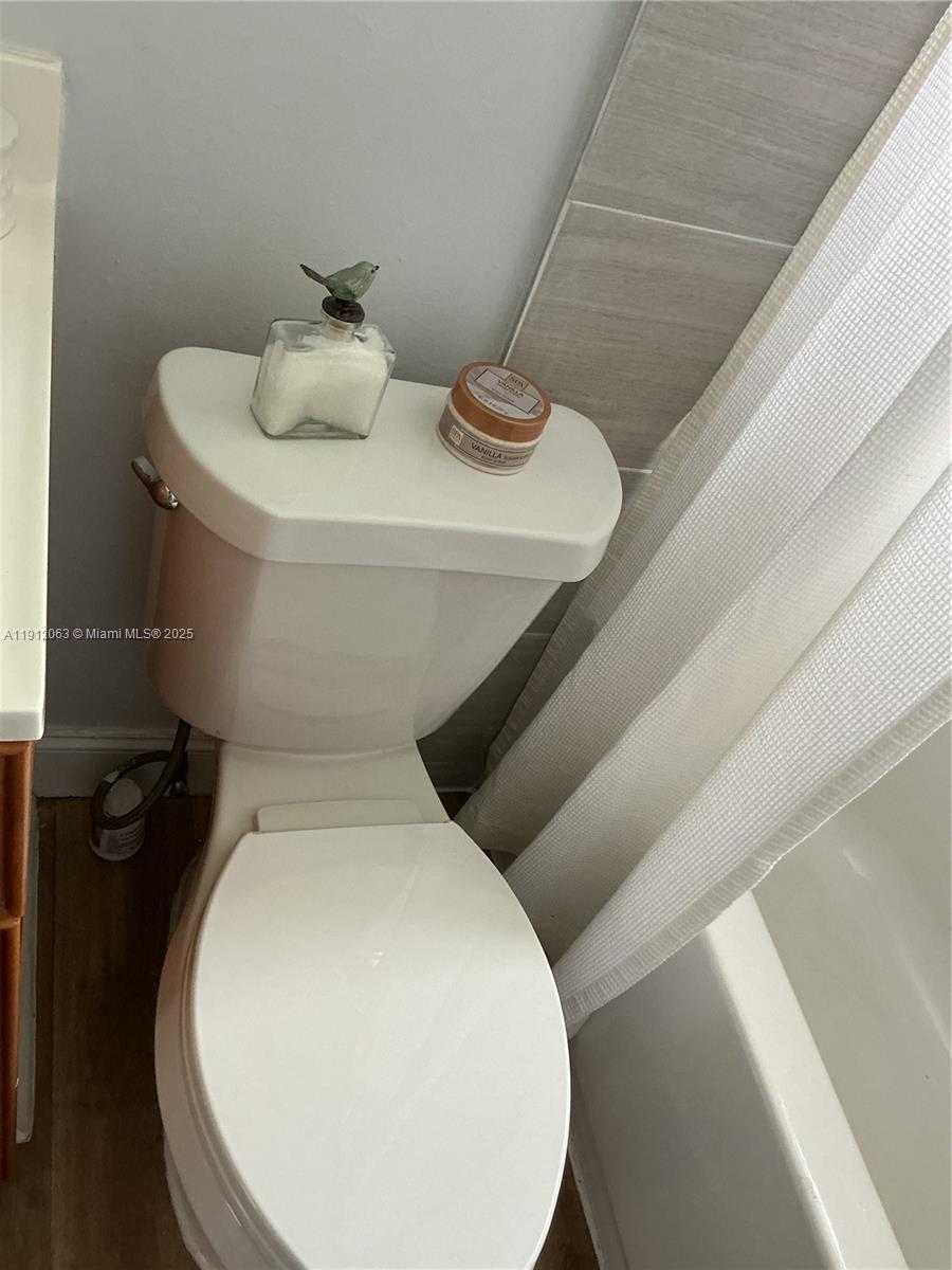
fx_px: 1063
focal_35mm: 29
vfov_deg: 61.7
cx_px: 476
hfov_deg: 48.2
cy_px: 635
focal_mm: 3
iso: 125
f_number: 1.8
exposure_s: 1/60
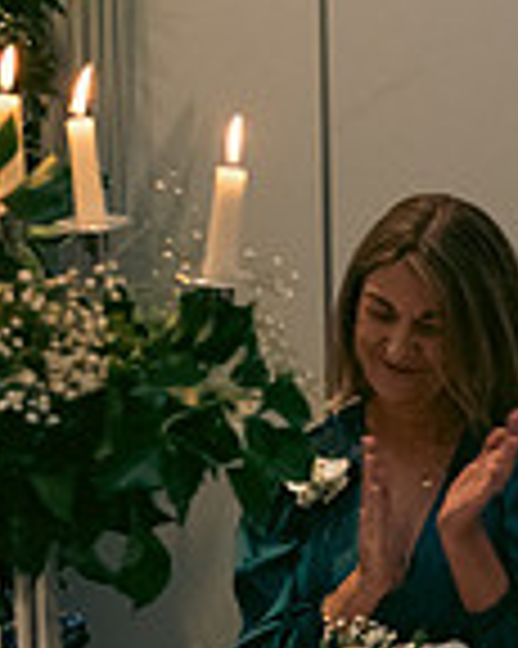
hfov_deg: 11.3
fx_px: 2532
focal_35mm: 132
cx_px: 748
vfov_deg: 14.6
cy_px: 457
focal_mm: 35
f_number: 3.5
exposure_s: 1/160
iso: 2000
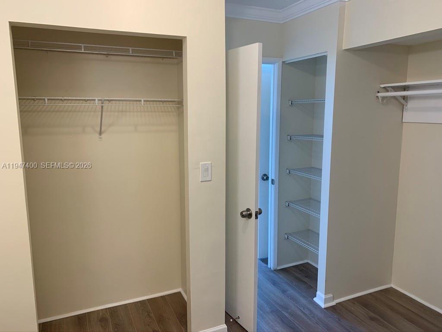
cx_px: 221
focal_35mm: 26
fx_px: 332
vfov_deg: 53.1
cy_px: 166
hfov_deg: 67.3
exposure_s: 1/60
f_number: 1.8
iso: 50
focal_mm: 4.25
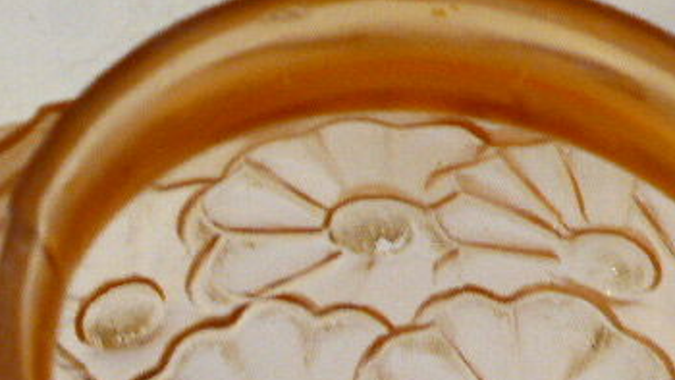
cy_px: 363
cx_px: 399
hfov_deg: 8.9
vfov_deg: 5.0
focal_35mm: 243
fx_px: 4350
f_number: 5.4
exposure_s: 1/8
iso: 400
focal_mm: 21.8
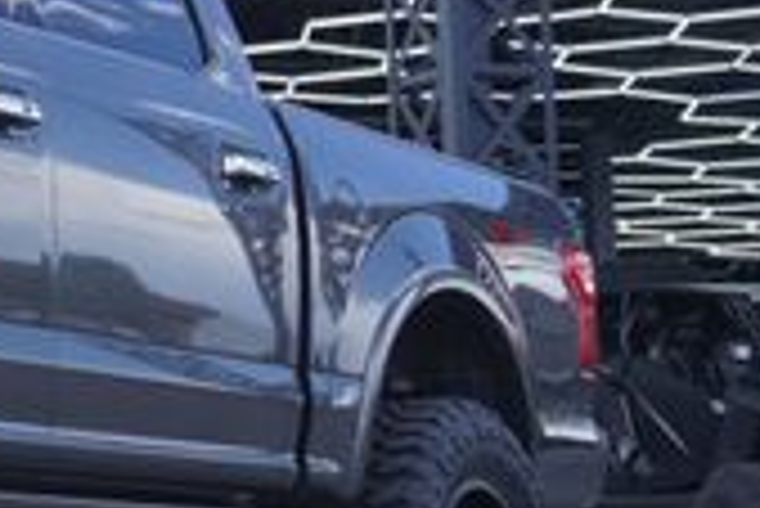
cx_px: -571
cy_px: 103
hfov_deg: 14.0
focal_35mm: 131
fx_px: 2766
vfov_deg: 10.5
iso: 100
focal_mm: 23
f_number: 6.3
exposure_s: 1/125
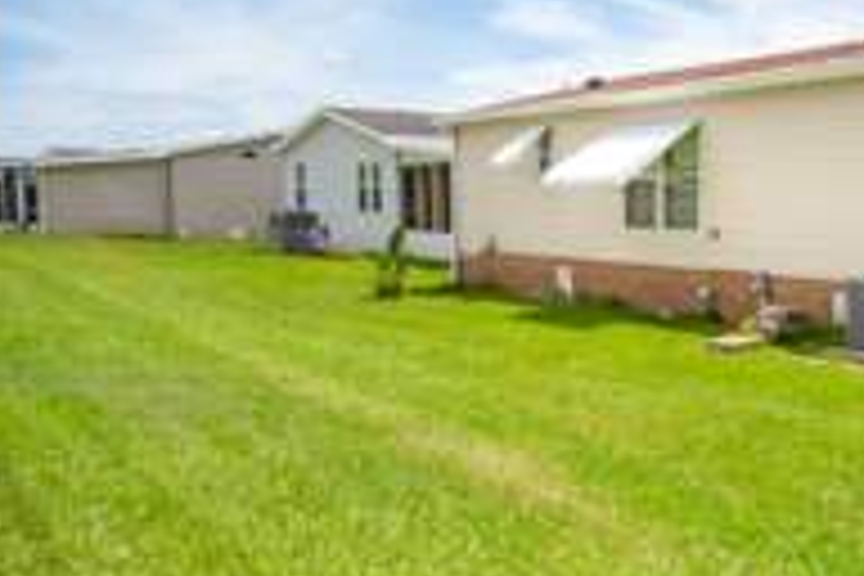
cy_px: 268
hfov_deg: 46.1
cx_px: 684
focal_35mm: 40
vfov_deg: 33.4
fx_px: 960
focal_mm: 16
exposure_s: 1/8000
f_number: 3.2
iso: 640
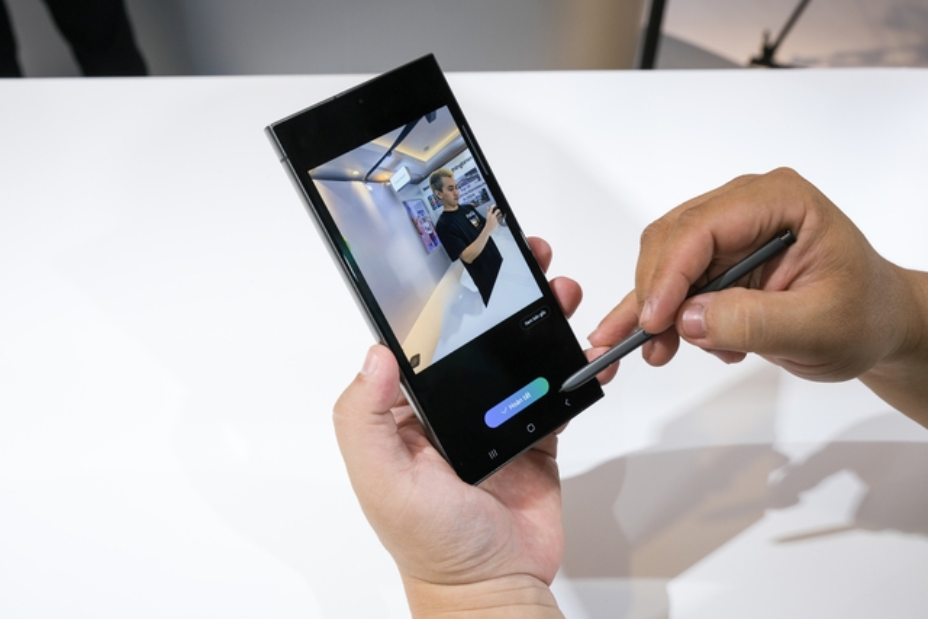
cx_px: 464
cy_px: 310
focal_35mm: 35
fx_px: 902
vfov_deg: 37.9
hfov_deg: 54.4
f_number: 5.6
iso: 160
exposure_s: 1/50
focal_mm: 23.4
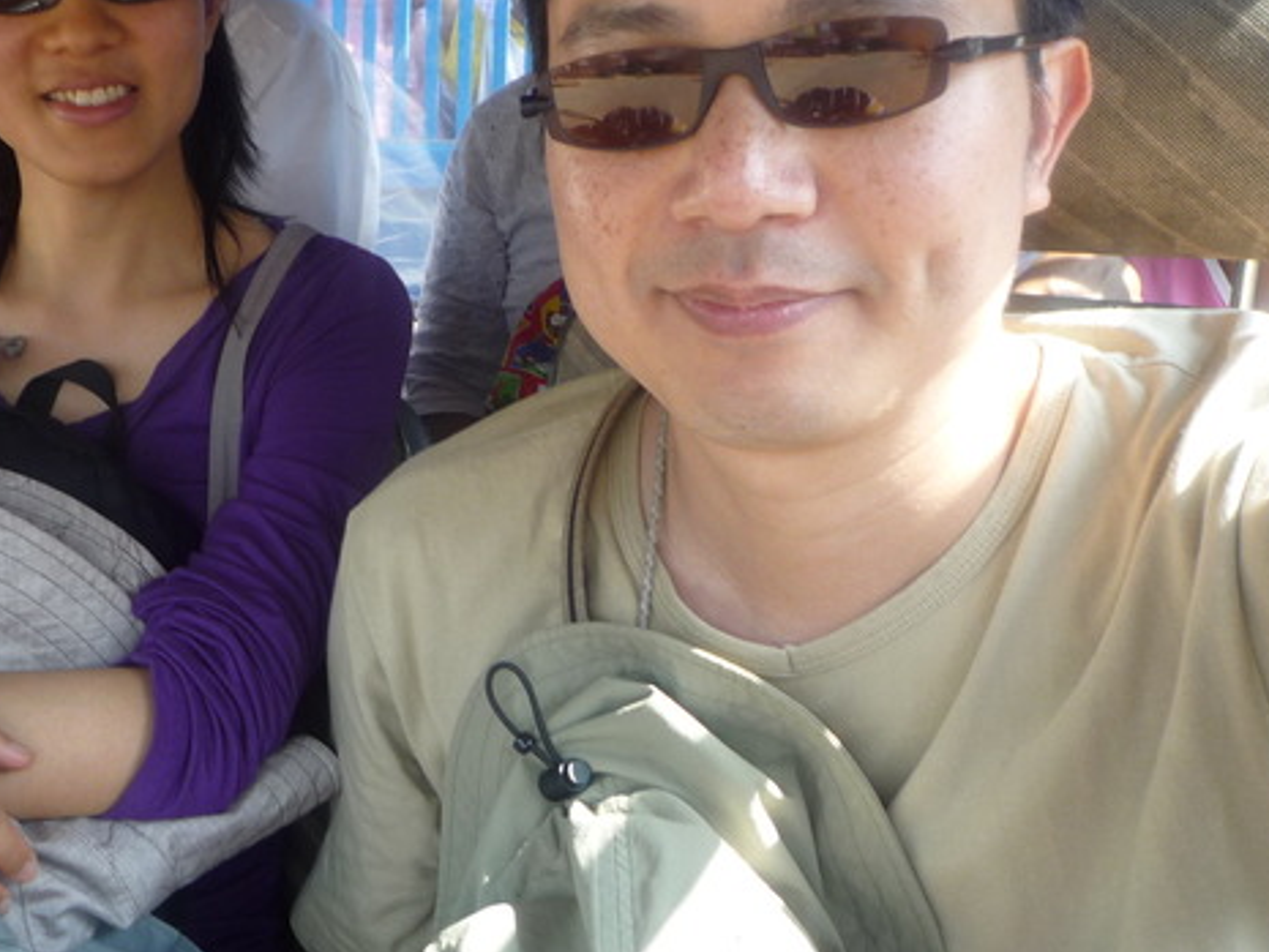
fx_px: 1577
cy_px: 336
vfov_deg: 33.4
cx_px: 262
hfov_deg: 42.0
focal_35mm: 43
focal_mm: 4.4
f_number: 2.8
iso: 100
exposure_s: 1/125
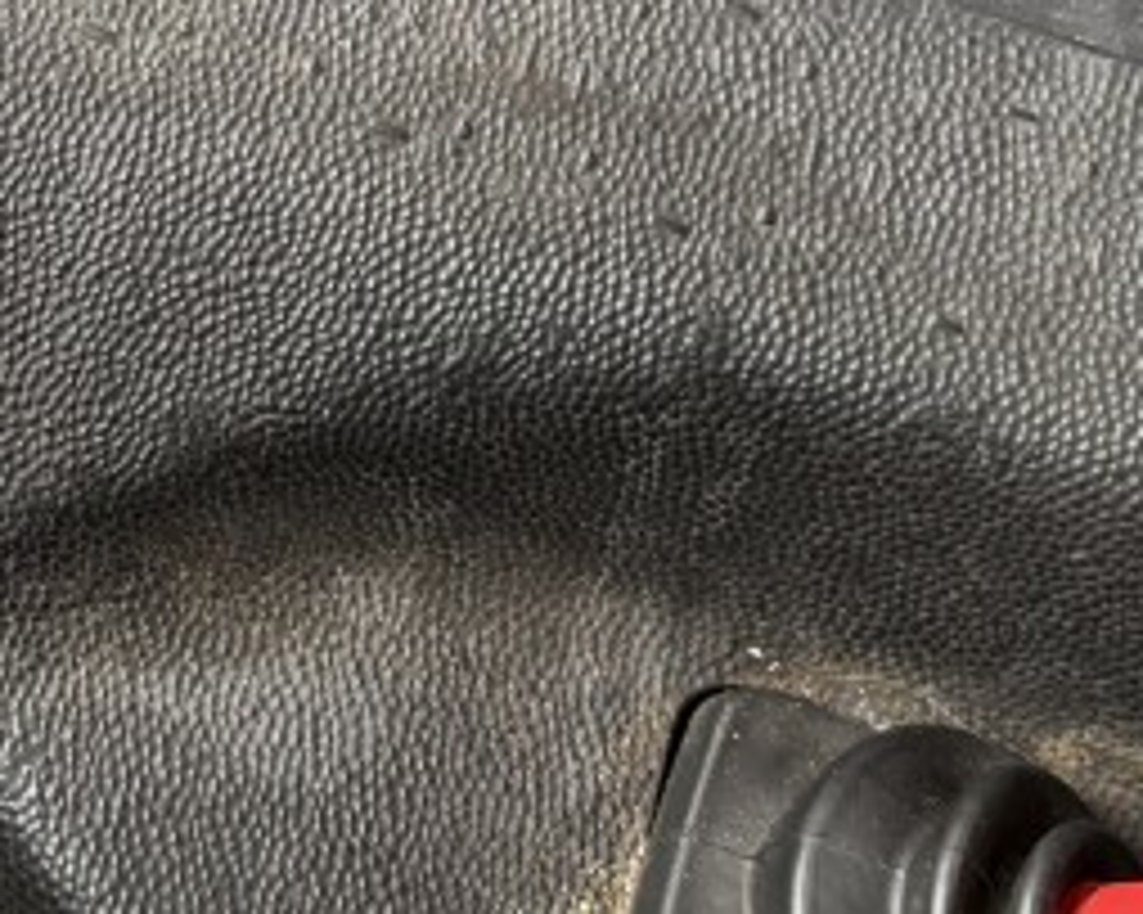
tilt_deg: -65.0
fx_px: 4497
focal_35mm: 133
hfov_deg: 13.7
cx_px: -486
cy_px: -608
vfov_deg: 11.0
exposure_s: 1/121
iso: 100
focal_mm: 6.76
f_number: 1.78
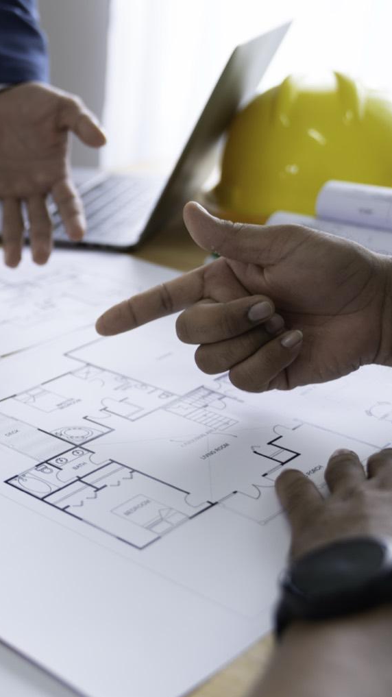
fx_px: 1035
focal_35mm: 56
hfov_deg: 20.5
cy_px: 354
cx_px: -37
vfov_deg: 37.2
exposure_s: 1/125
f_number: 2.8
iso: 500
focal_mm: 34
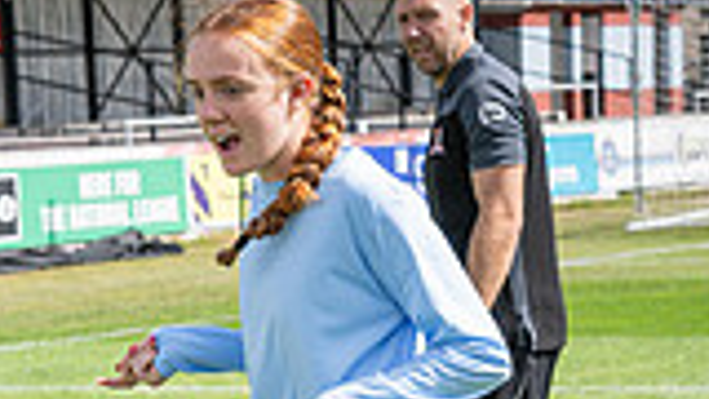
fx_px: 3647
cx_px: 299
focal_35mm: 194
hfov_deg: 11.1
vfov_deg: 6.2
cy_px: 555
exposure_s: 1/1250
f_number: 4
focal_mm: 35
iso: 200
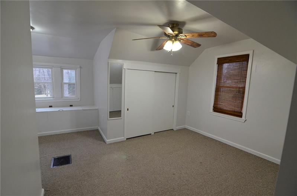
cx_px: 148
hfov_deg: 95.1
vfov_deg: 71.8
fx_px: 136
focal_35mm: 16
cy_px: 98
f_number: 5
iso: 1600
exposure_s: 1/100
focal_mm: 11
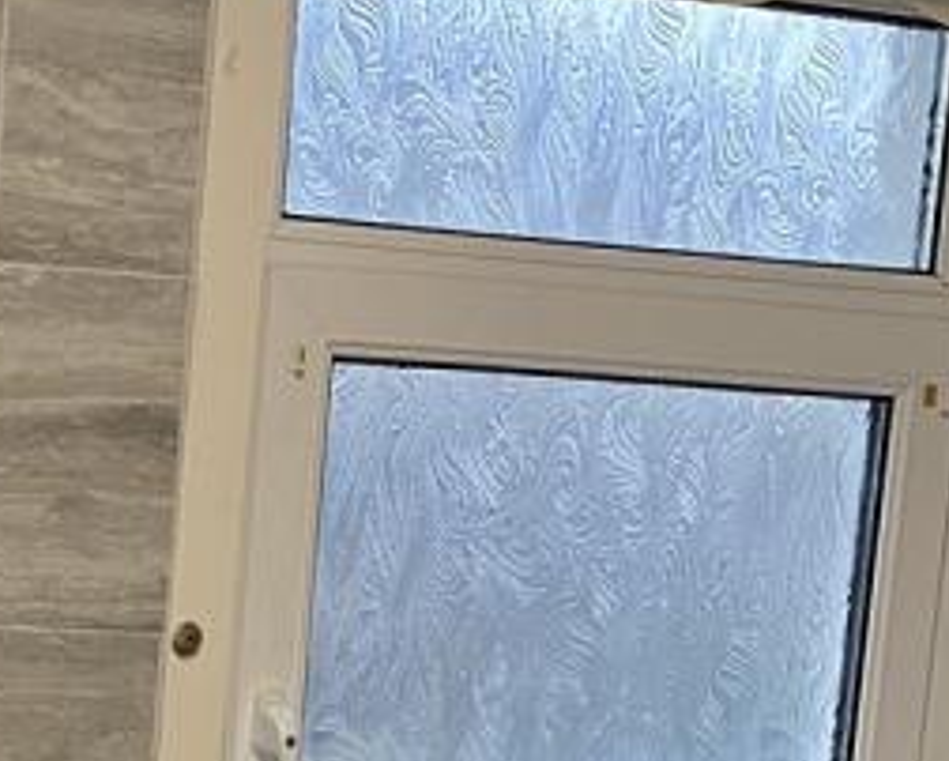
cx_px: -177
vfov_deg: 14.0
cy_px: 1153
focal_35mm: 103
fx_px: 2895
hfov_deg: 17.8
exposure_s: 1/60
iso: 160
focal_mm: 4.25
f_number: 1.8
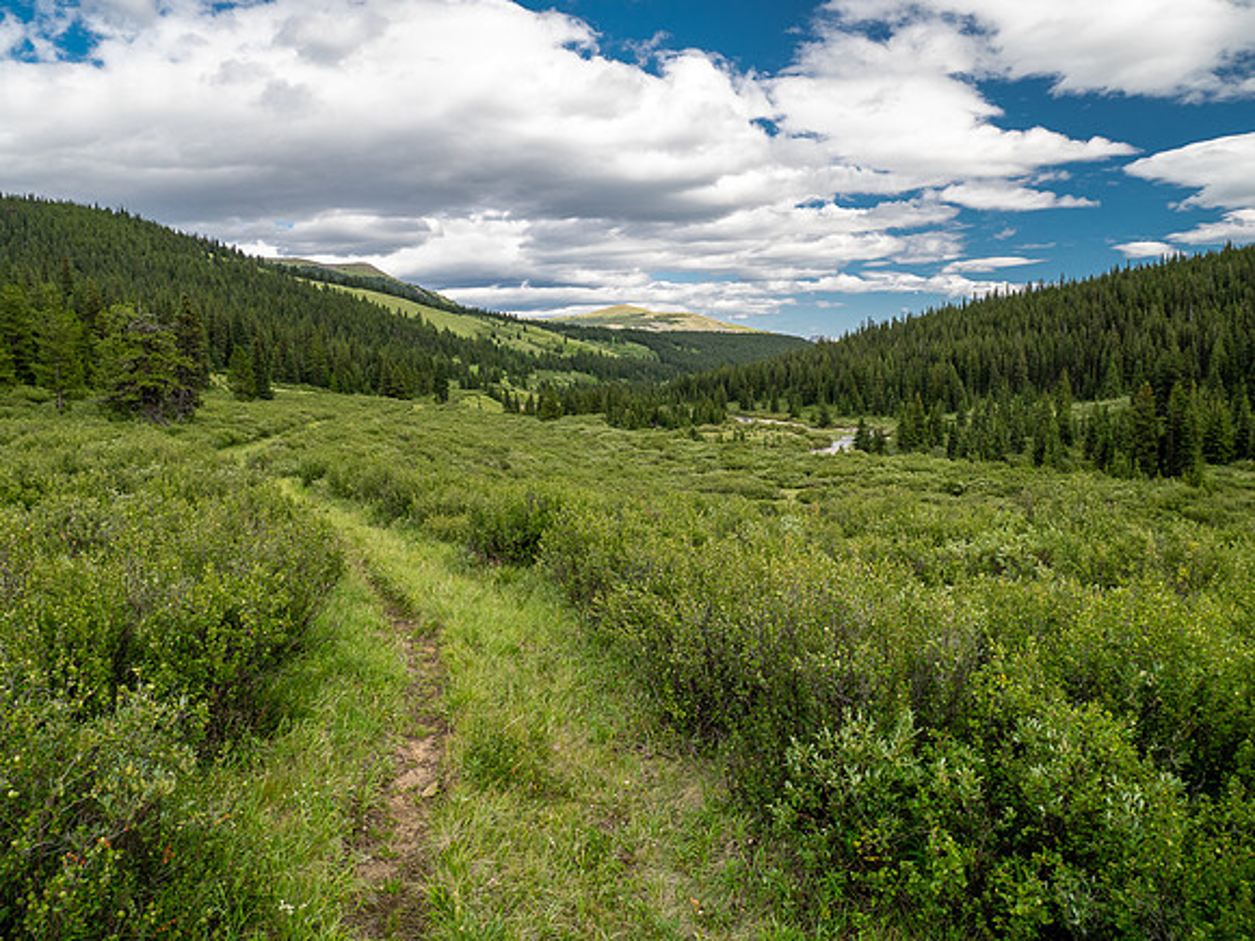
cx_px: 628
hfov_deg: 71.6
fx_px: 870
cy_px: 470
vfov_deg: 56.8
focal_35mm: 24
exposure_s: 1/80
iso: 200
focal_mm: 12
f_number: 8
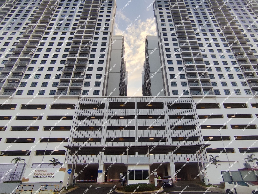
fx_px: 142
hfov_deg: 84.7
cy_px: 79
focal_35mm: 19
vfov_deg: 68.1
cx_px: 127
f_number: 2.2
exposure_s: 1/1173
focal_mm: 1.65
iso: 50
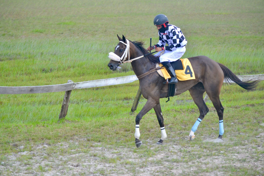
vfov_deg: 9.3
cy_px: 88
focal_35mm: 147
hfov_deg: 14.0
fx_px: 1078
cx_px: 132
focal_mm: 98
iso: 320
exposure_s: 1/500
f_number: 5.6
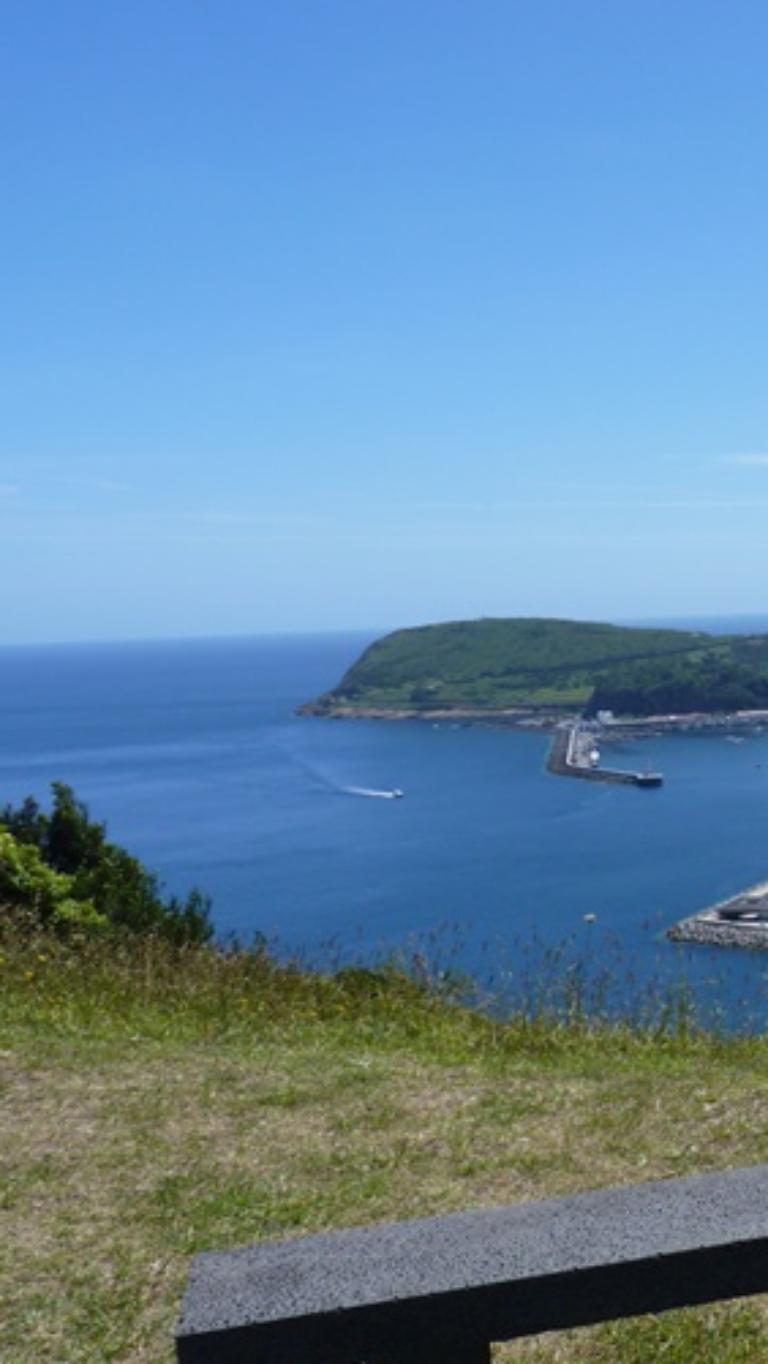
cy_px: 809
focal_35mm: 47
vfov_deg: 43.5
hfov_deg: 22.0
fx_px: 1701
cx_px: 1081
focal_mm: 4.8
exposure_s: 1/320
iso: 80
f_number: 5.6
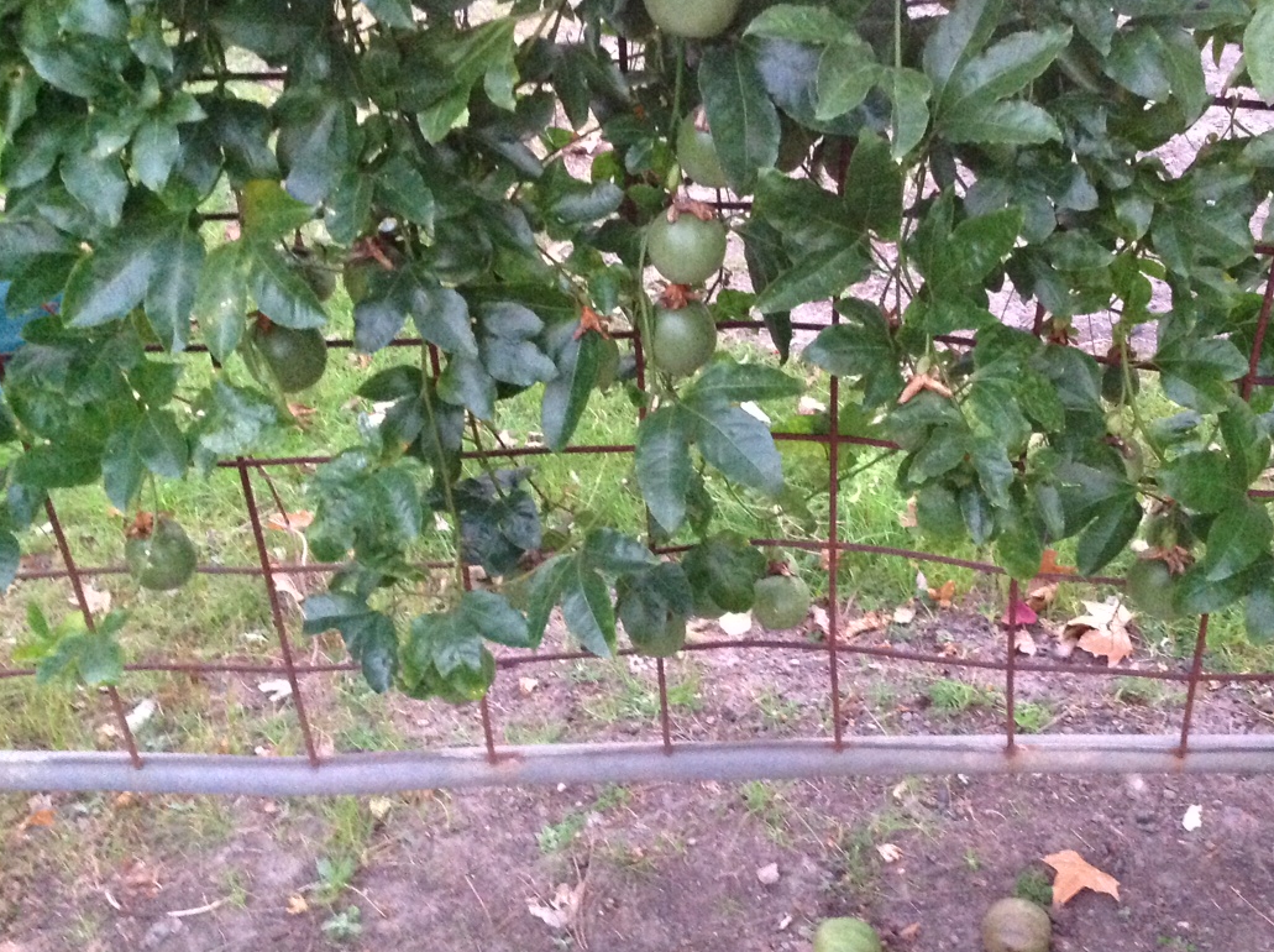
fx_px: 1617
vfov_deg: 32.8
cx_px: 781
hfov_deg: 42.7
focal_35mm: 44
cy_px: 453
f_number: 2.4
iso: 800
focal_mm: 4.28
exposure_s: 1/15
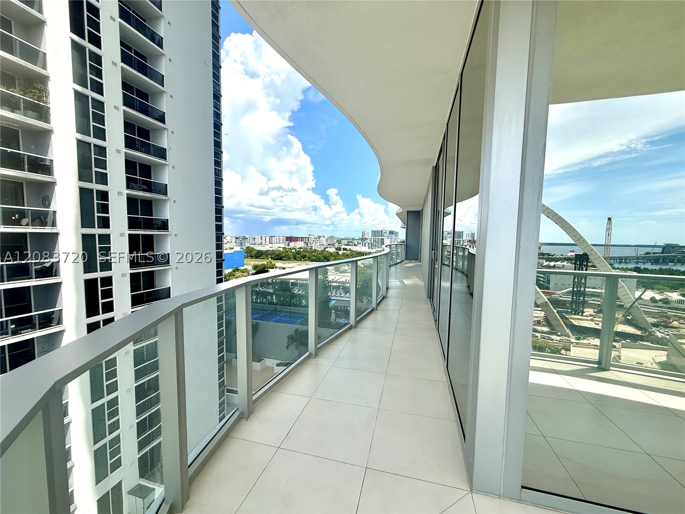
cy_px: 257
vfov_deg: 85.7
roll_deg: -1.1
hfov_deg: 102.1
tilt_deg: -3.5
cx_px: 342
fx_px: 277
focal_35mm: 14
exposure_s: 1/2611
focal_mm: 2.22
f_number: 2.2
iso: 50
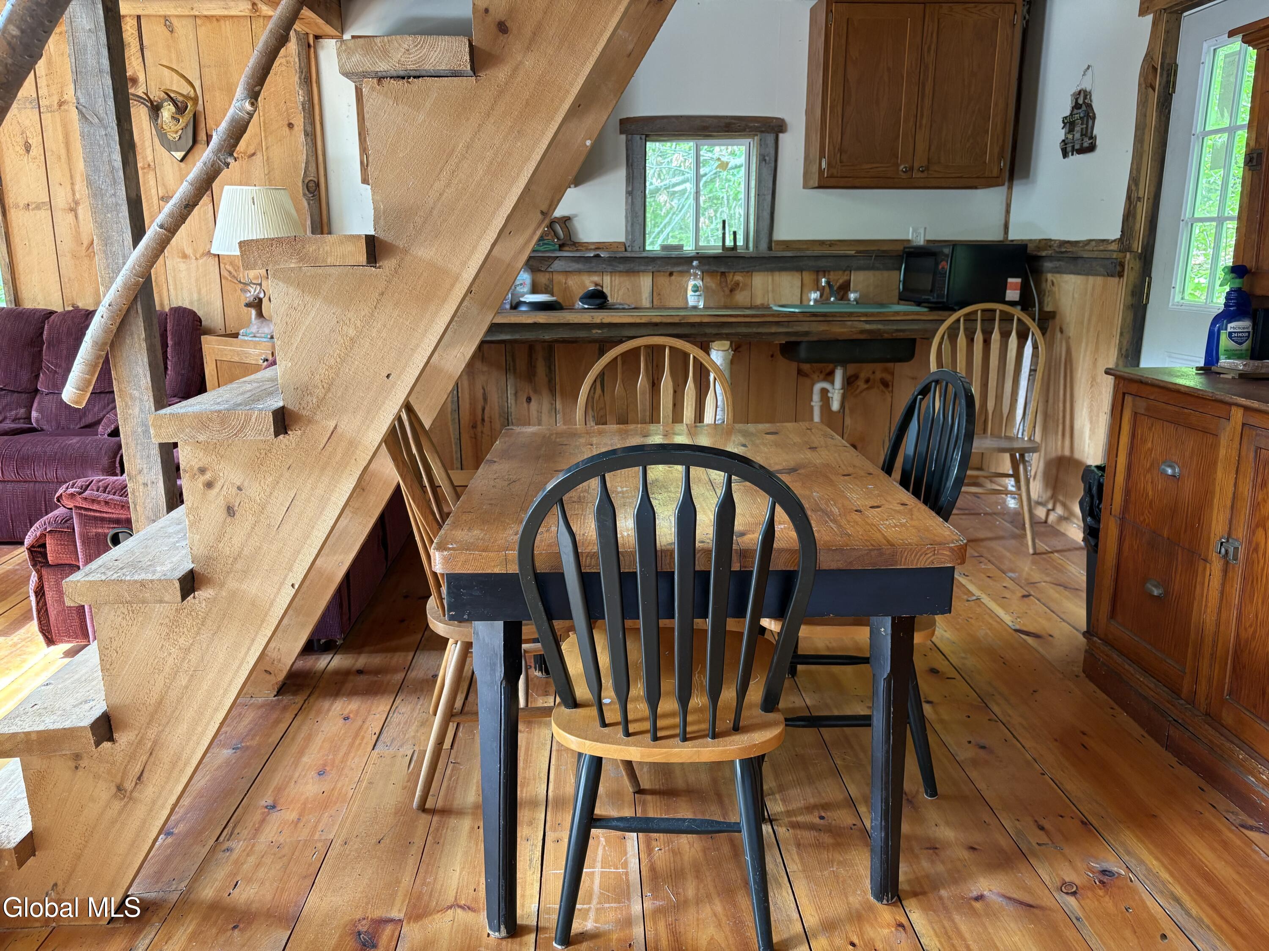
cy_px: 476
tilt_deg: -14.8
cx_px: 634
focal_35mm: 26
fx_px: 953
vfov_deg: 53.1
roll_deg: -0.9
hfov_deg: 67.3
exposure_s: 1/60
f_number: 1.6
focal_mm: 5.96
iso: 160
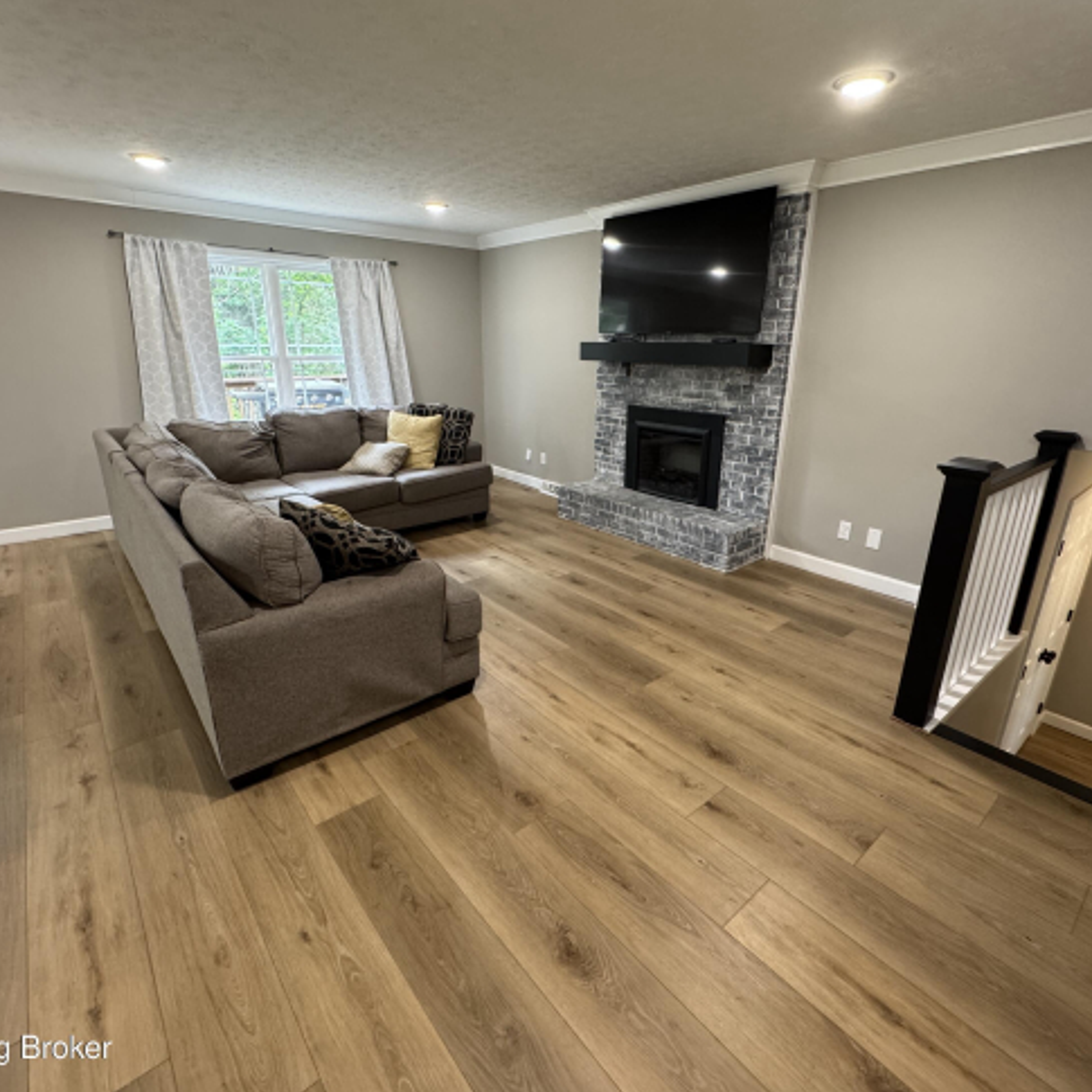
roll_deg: -0.8
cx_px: 566
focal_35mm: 17
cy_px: 536
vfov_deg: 84.0
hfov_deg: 83.9
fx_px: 607
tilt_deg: -18.6
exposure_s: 1/60
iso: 320
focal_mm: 2.22
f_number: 2.2
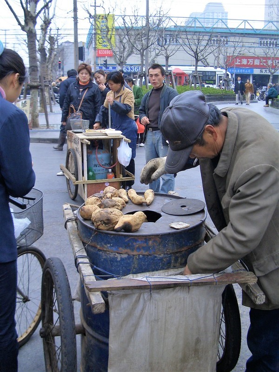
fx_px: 441
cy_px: 186
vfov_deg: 45.8
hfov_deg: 35.1
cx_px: 140
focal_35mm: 41
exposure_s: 1/160
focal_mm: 6.8
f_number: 2.8
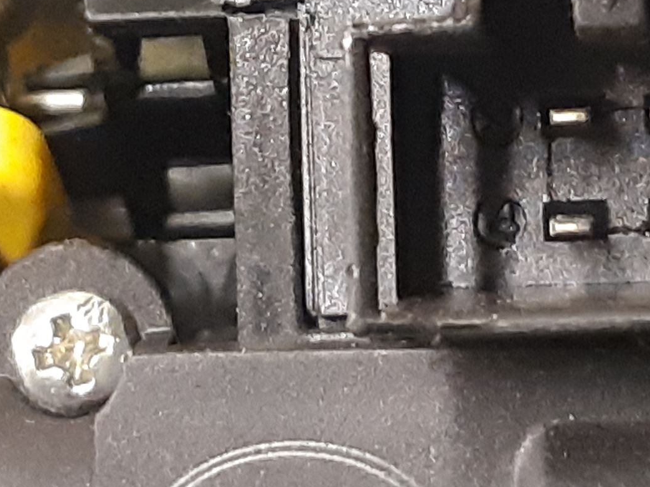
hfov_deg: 36.3
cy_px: 131
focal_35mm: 51
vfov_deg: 28.2
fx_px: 958
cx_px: 515
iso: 400
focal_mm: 3.93
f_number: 1.7
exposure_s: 1/25
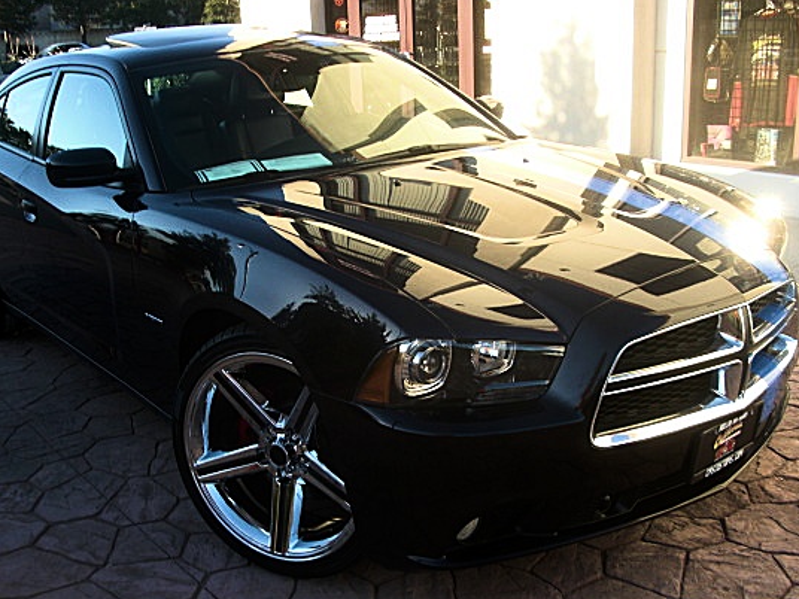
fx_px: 993
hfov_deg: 43.8
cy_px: 353
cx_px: 380
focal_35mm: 43
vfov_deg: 33.5
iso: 50
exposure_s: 1/125
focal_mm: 6.3
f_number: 2.8
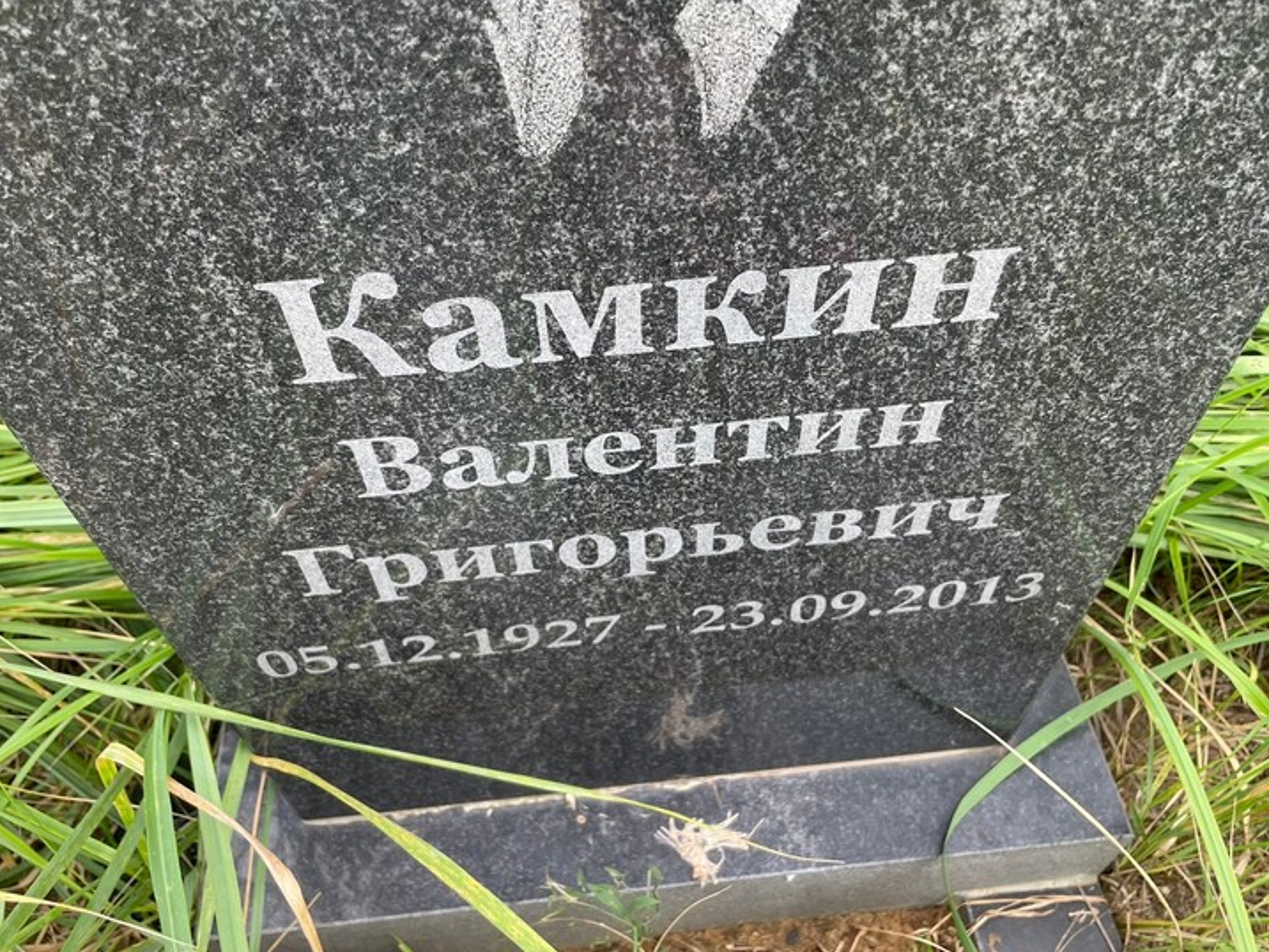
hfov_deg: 61.7
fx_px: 1063
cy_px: 442
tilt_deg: -55.5
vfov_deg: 48.2
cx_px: 630
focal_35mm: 29
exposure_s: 1/234
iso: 32
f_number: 1.6
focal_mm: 4.2
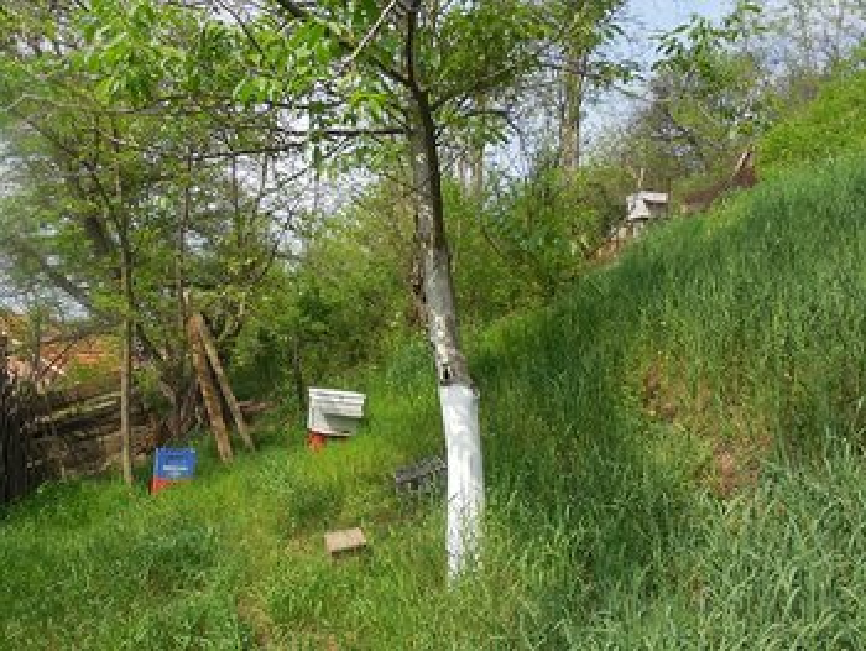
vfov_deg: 45.5
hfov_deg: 58.3
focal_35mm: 31
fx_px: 776
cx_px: 433
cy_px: 326
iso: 125
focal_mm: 5.6
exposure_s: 1/640
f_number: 3.6
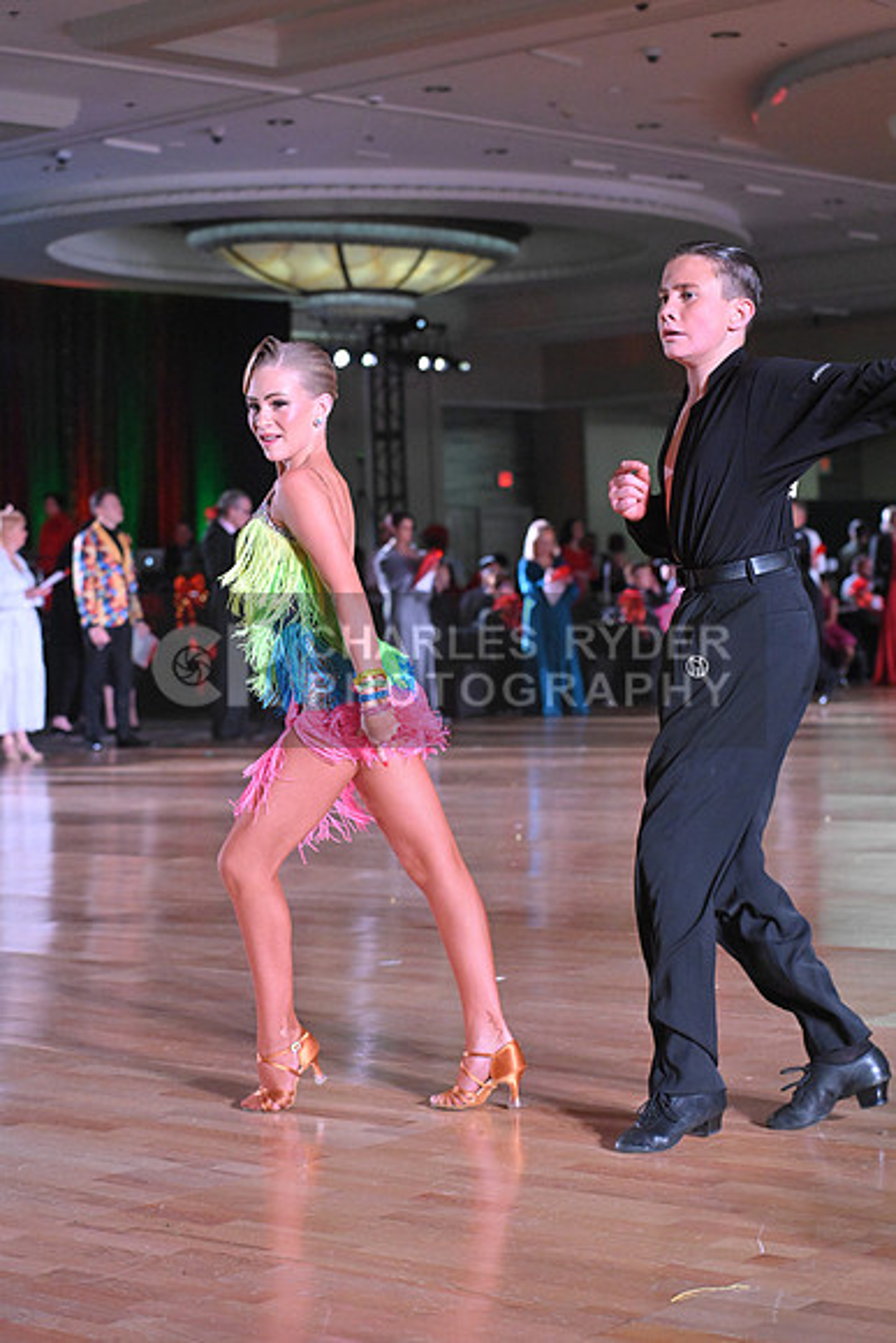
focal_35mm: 72
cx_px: 448
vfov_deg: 28.1
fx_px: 2686
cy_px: 672
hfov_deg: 18.9
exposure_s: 1/400
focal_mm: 72
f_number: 5
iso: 5000
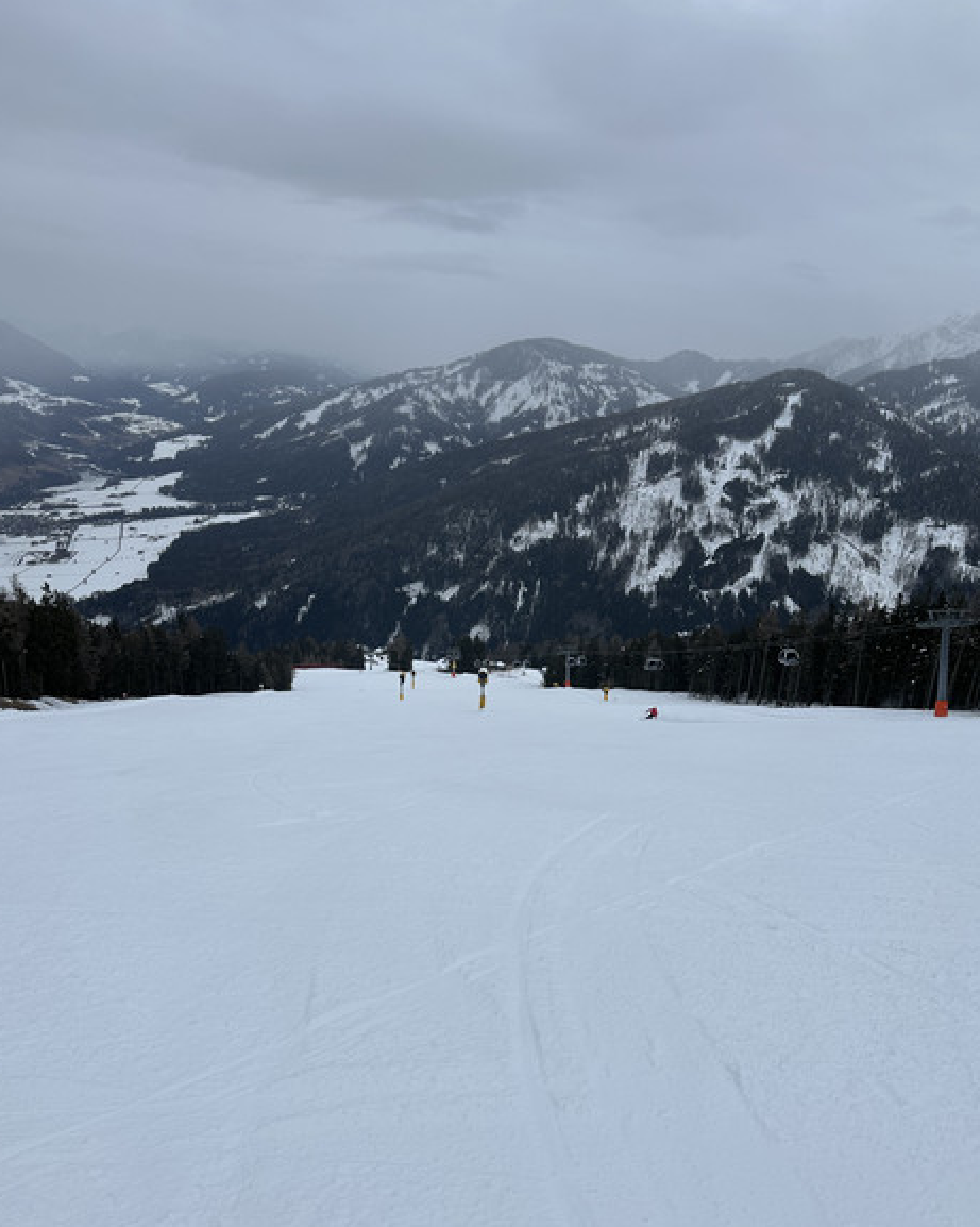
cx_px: 495
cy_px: 672
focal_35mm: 26
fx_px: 943
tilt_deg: -16.1
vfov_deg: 65.9
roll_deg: -1.8
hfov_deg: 54.9
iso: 80
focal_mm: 6.86
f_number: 1.78
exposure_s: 1/3247
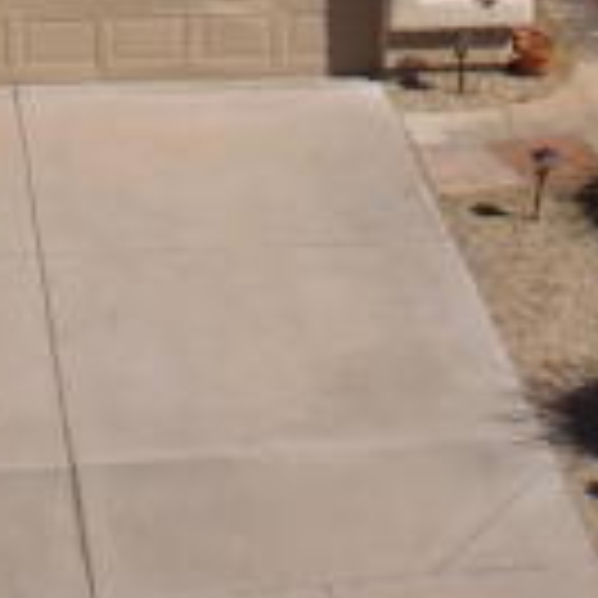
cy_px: -1120
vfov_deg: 10.0
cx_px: 297
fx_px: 2658
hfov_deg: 12.8
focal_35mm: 136
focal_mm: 3.61
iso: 100
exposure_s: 1/2222
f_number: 2.8
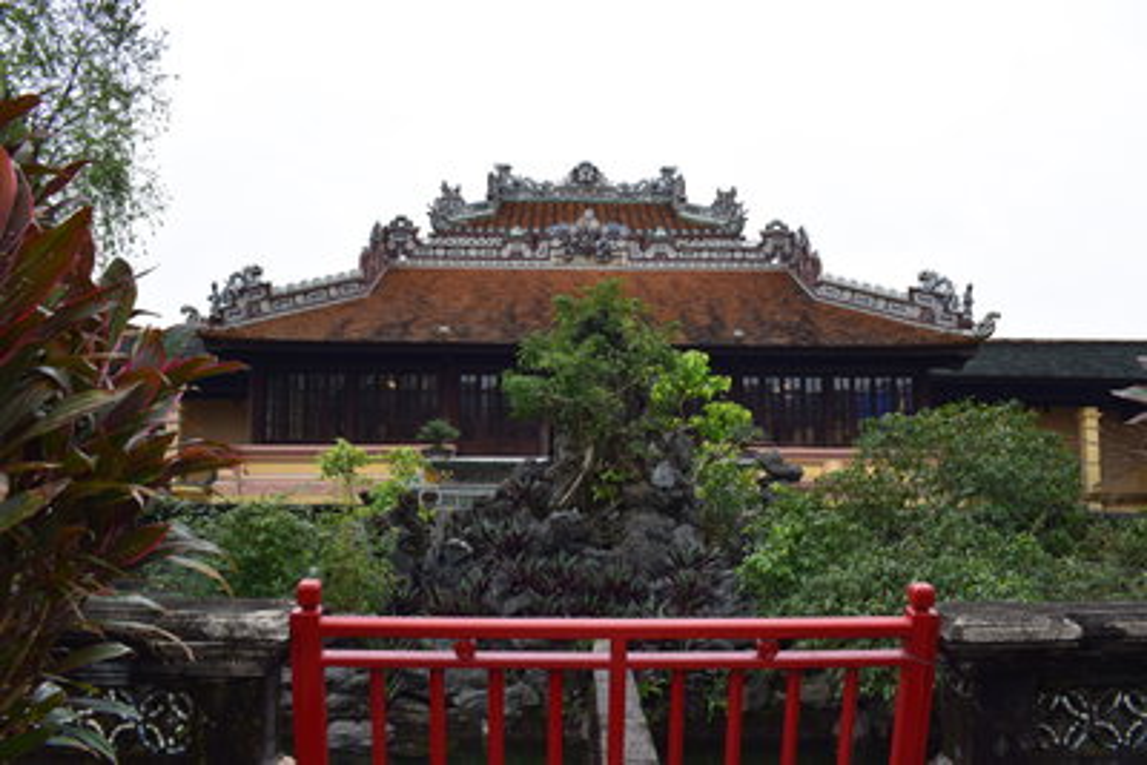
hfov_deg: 61.9
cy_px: 382
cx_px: 574
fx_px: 956
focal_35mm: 30
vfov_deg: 43.6
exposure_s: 1/400
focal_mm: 20
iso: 400
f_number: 11
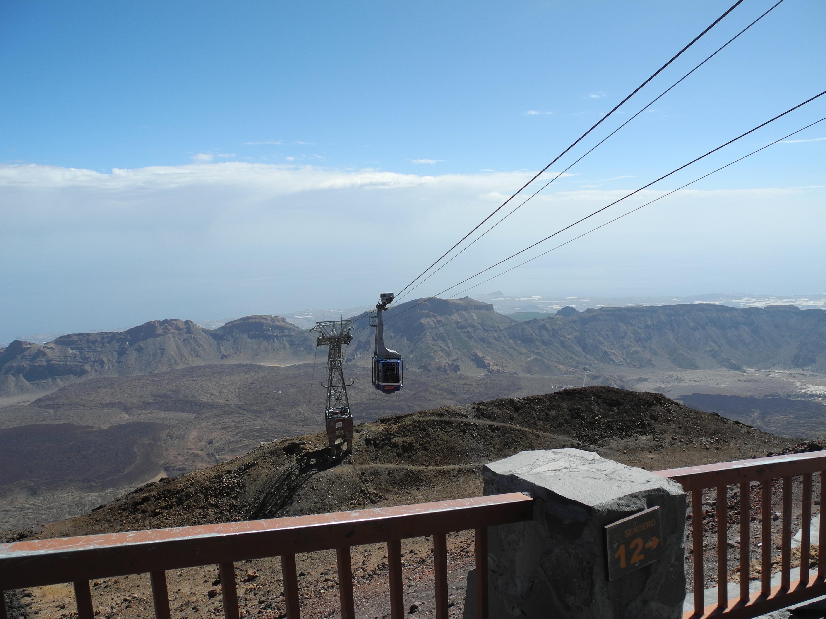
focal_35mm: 28
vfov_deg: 49.7
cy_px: 310
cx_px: 413
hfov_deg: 63.4
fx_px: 668
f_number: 4.5
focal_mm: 6
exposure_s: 1/1000
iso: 100
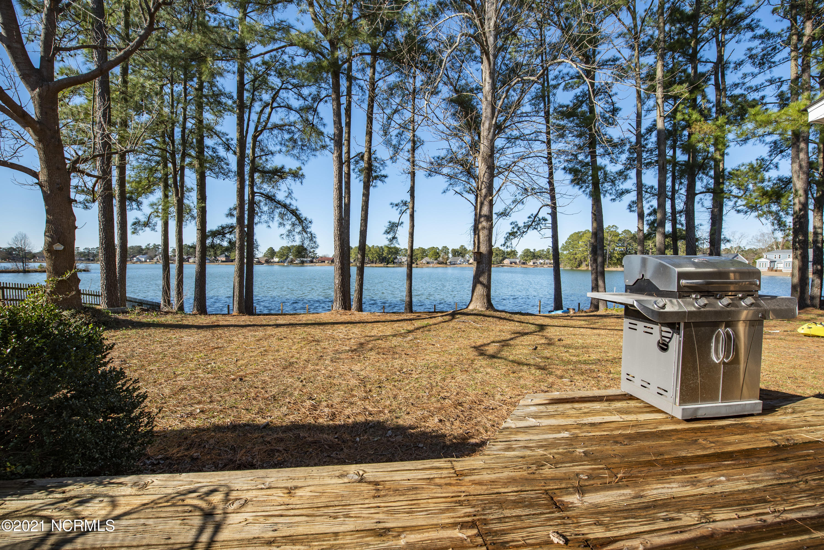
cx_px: 412
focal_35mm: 14
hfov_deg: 104.2
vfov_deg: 81.2
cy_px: 275
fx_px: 321
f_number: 5.6
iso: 125
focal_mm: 14
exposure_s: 1/400
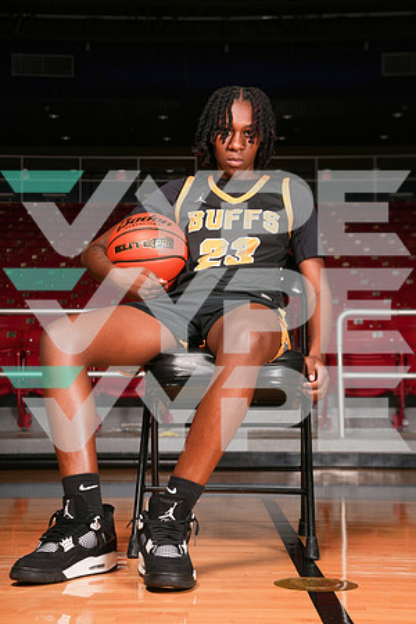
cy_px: 312
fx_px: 1023
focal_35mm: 59
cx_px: 208
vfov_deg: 33.9
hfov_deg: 23.0
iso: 250
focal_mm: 59
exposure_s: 1/200
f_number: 6.3
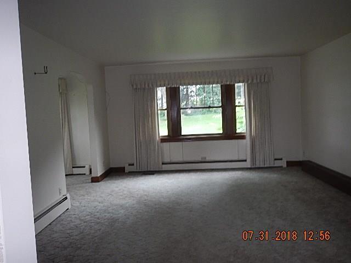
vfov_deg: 49.7
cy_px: 132
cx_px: 176
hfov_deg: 63.4
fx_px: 284
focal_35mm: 28
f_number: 3.9
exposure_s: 1/30
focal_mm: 5
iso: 360
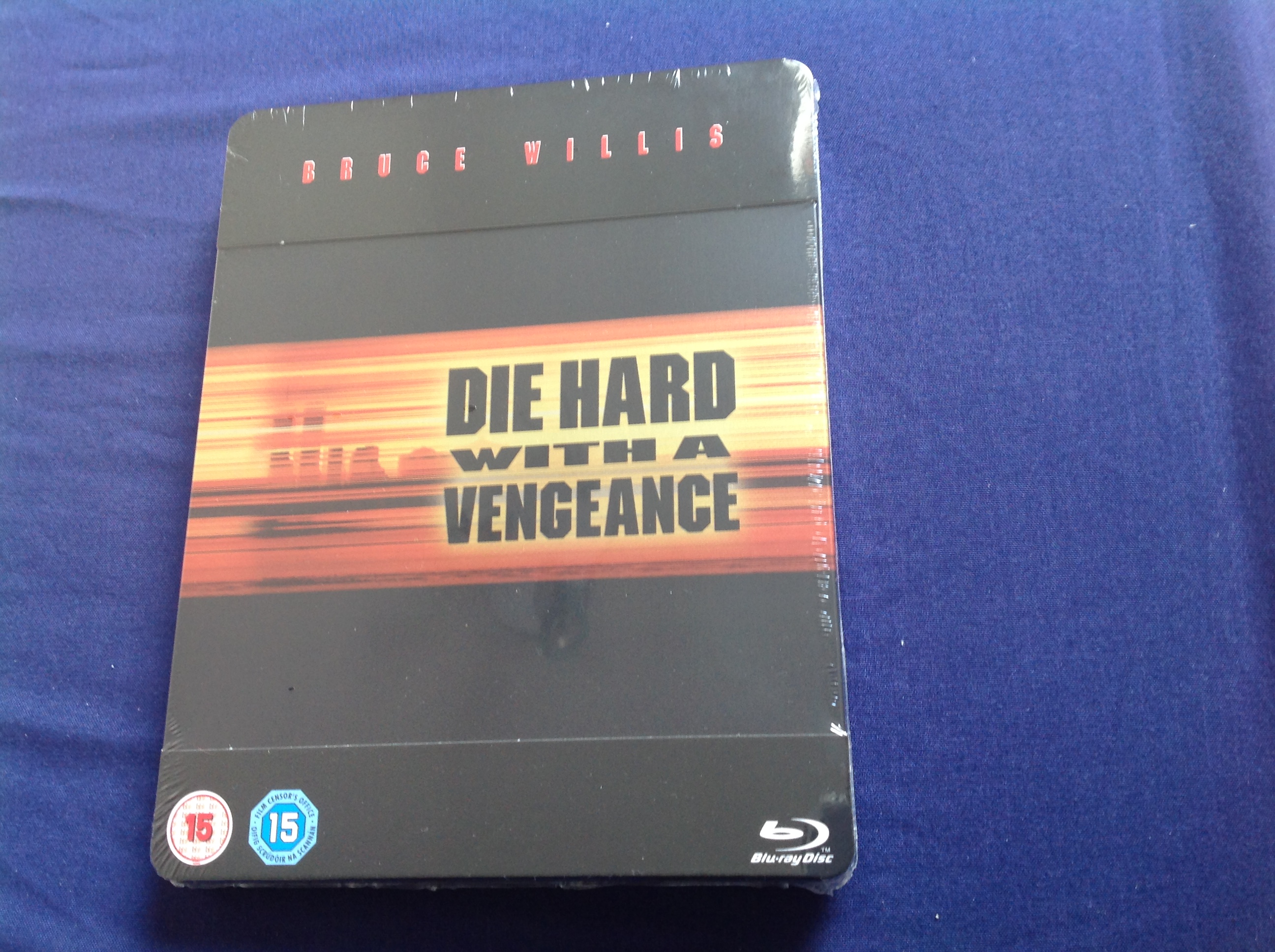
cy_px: 476
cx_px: 638
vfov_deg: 40.6
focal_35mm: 35
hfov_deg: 52.7
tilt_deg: -65.3
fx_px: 1287
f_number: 2.4
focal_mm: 4.28
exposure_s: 1/15
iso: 64
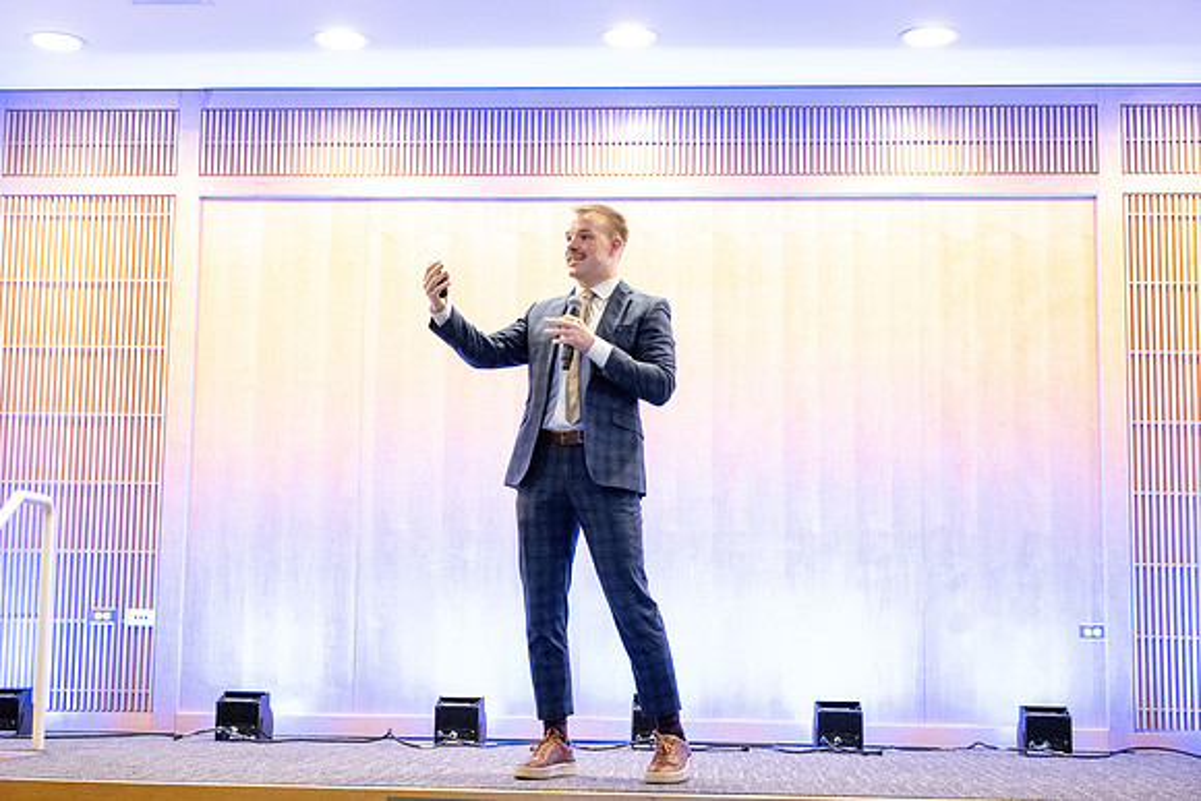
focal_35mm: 53
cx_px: 600
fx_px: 1760
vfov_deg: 25.7
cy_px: 400
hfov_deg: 37.7
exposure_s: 1/400
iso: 8000
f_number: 4
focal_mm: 52
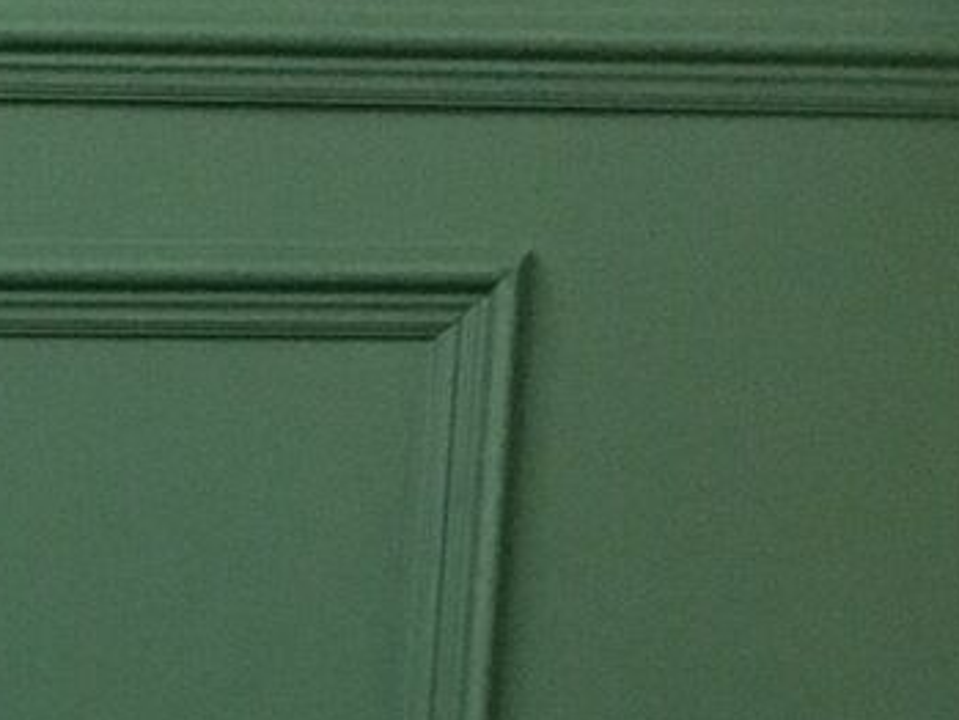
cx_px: -761
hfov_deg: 11.1
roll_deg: -1.3
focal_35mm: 166
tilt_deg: -12.1
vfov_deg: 8.4
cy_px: 1520
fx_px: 4600
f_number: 2.2
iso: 250
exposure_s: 1/17
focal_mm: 4.15
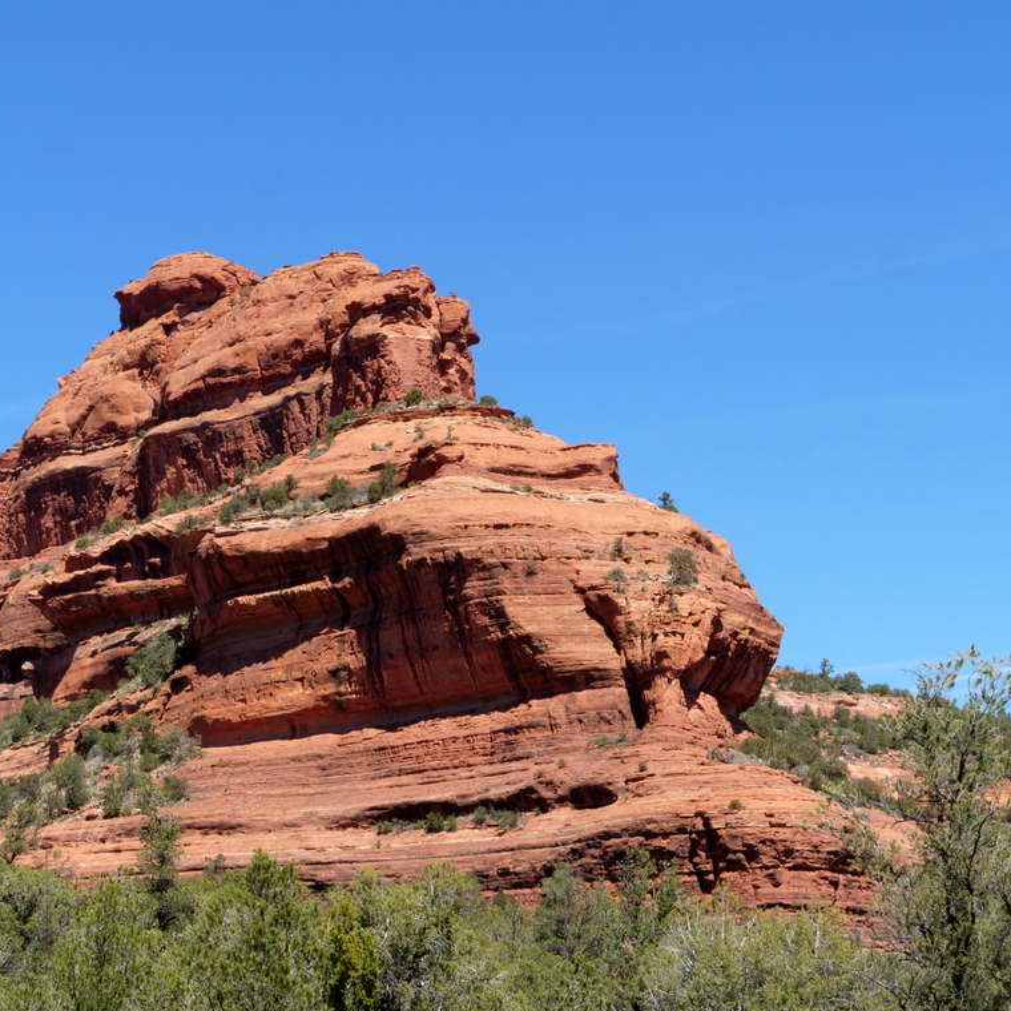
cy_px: 509
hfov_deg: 21.4
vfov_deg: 21.4
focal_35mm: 81
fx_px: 2676
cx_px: 436
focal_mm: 34
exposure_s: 1/125
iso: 200
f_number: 13
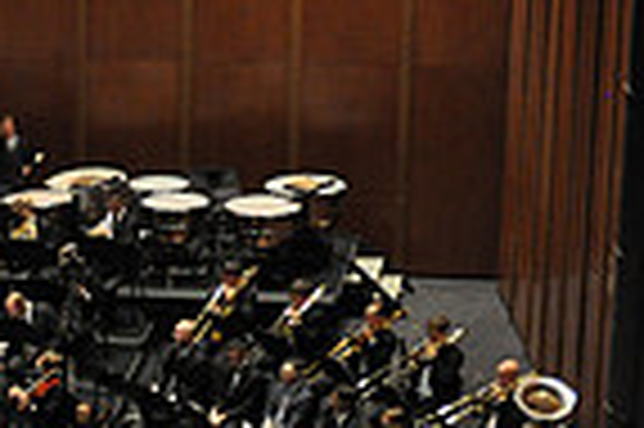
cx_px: -626
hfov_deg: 11.0
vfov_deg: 8.0
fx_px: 3038
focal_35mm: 170
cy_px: 502
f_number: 2.8
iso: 1600
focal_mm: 28
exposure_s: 1/250
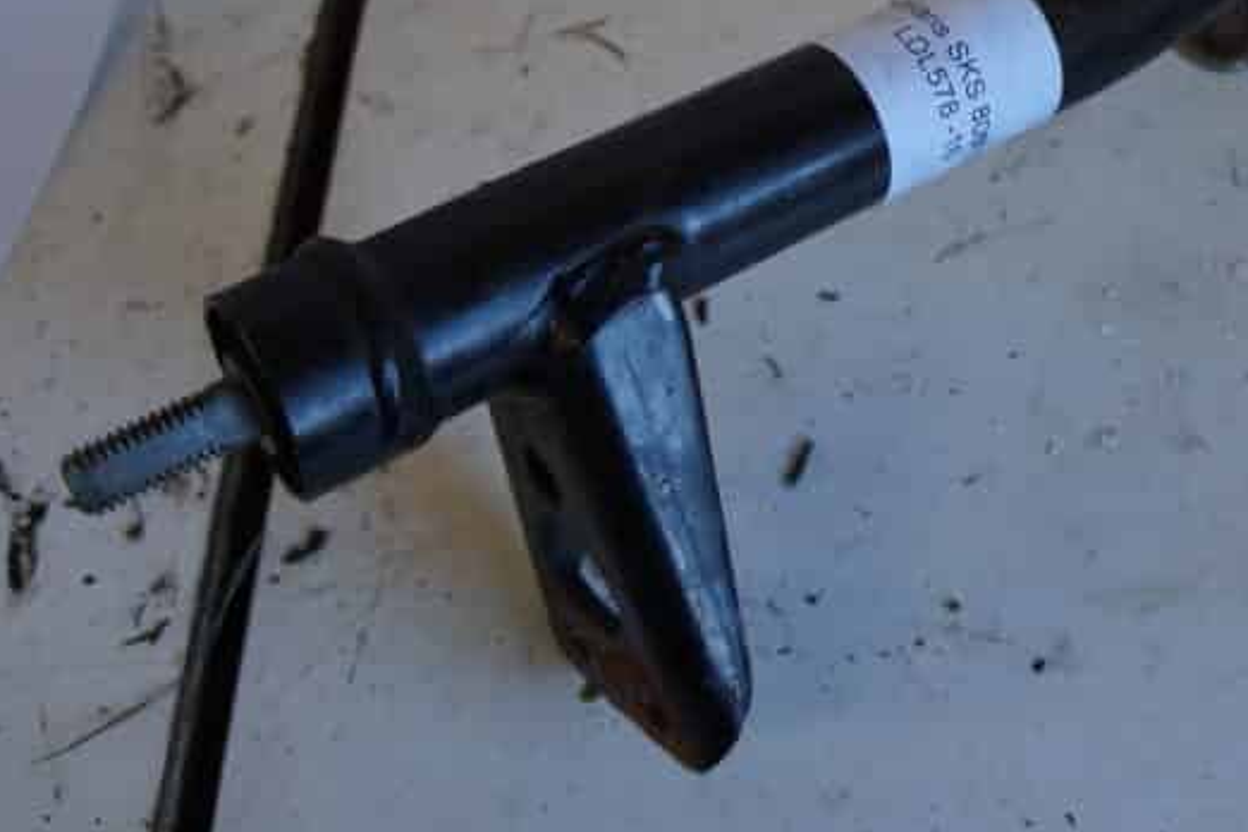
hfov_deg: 34.8
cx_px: 1179
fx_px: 1837
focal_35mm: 53
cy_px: 142
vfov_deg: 25.0
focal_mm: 18
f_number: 3.5
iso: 125
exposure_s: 1/60
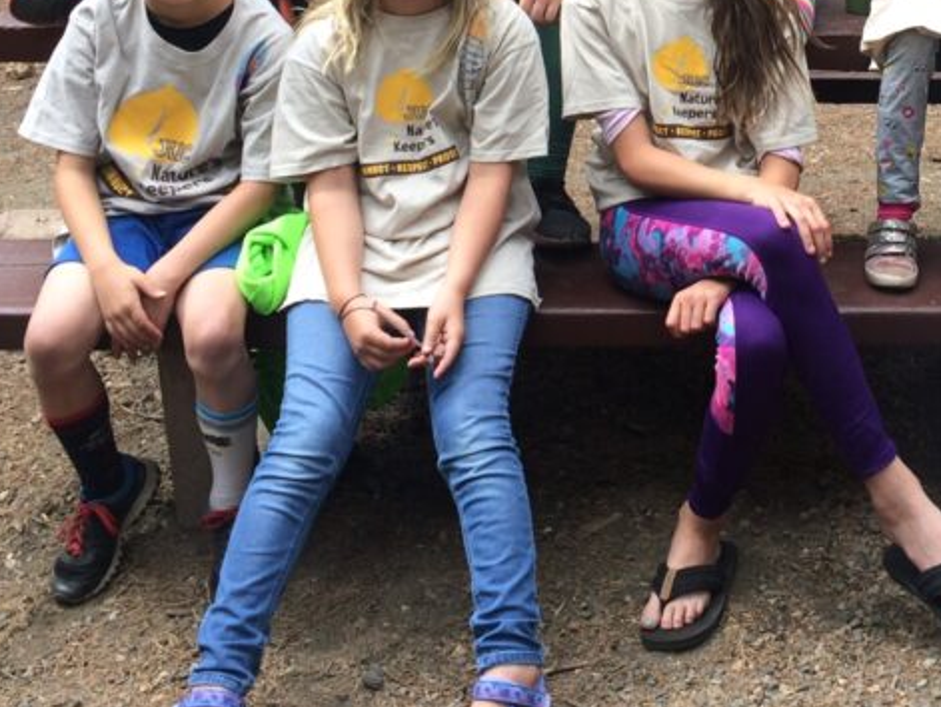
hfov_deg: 29.9
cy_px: -28
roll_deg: +0.6
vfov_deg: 22.3
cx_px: 767
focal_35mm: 63
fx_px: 1714
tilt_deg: -12.9
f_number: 2.2
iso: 32
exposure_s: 1/283
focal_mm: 4.15
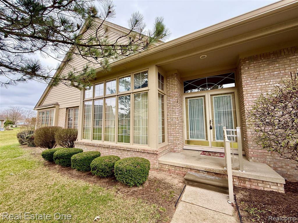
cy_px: 112
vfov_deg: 85.7
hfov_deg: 102.1
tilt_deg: +6.5
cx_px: 149
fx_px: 121
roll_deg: +0.1
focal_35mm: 14
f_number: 2.2
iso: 50
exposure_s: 1/170
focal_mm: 2.22
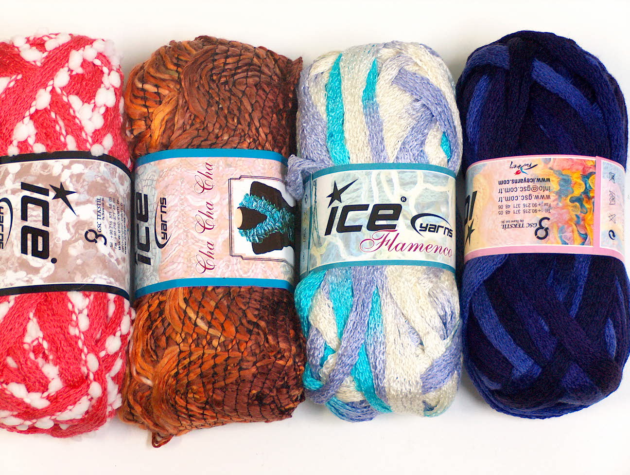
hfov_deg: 19.8
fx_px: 1804
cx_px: 315
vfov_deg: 15.0
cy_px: 238
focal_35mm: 99
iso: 200
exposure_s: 1/15.8
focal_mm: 20.29
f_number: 2.9
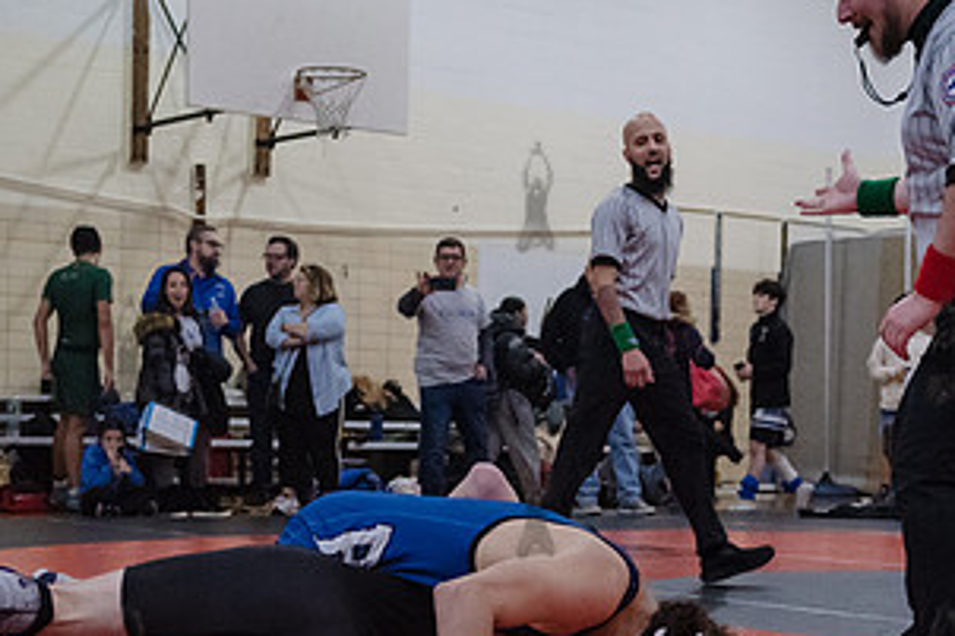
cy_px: 502
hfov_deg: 27.7
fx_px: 1935
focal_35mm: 73
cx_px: 534
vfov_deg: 18.5
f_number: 3.2
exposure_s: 1/400
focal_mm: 38
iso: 8000
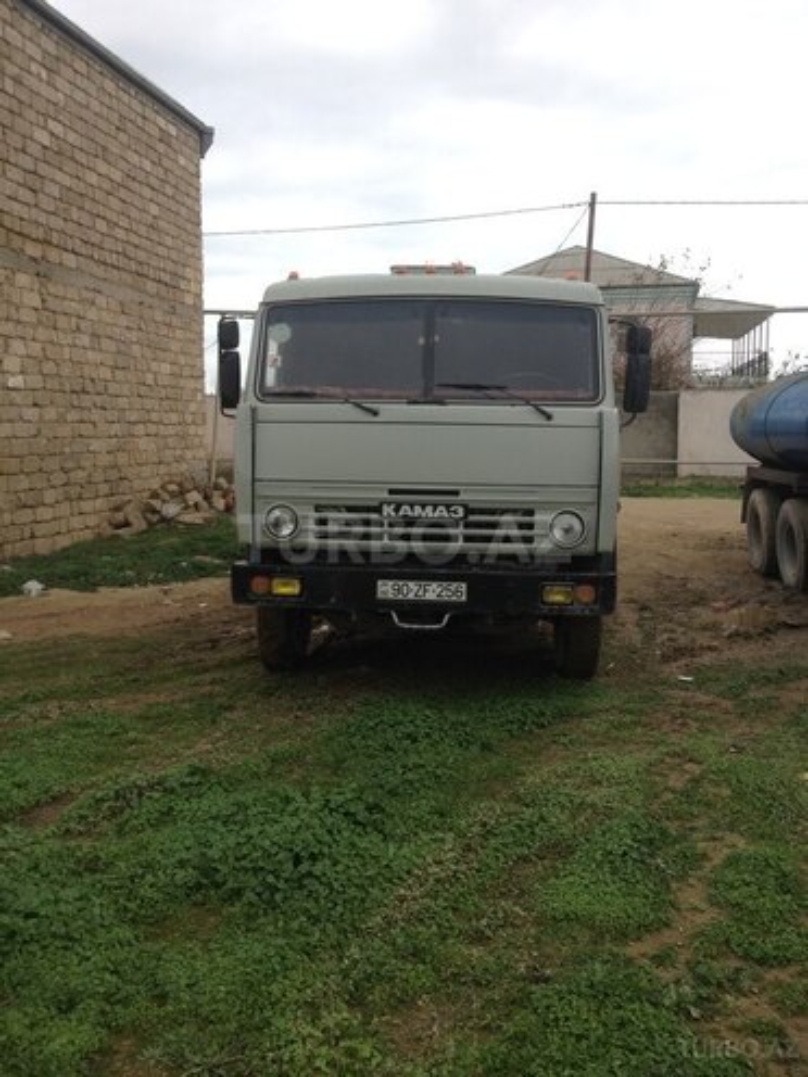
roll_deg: +1.2
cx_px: 404
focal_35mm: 35
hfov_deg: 40.7
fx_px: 1089
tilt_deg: -3.3
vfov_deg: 52.6
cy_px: 538
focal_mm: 4.28
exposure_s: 1/356
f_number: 2.4
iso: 50
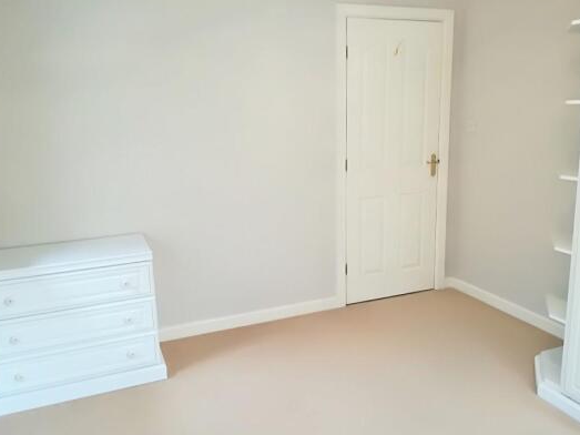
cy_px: 198
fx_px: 486
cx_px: 290
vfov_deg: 48.2
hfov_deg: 61.7
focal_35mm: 29
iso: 320
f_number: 2.2
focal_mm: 3.83
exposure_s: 1/33.3
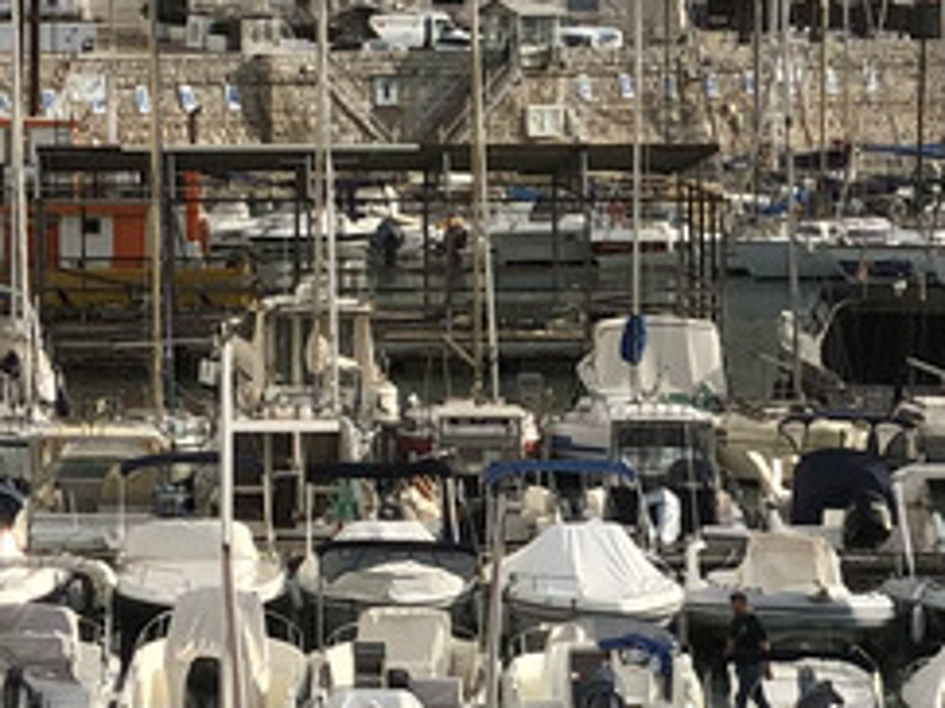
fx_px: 7013
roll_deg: +0.6
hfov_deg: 7.6
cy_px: -657
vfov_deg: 5.7
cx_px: -253
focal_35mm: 257
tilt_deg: +4.6
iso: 16
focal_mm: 6
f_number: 2.4
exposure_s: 1/1779
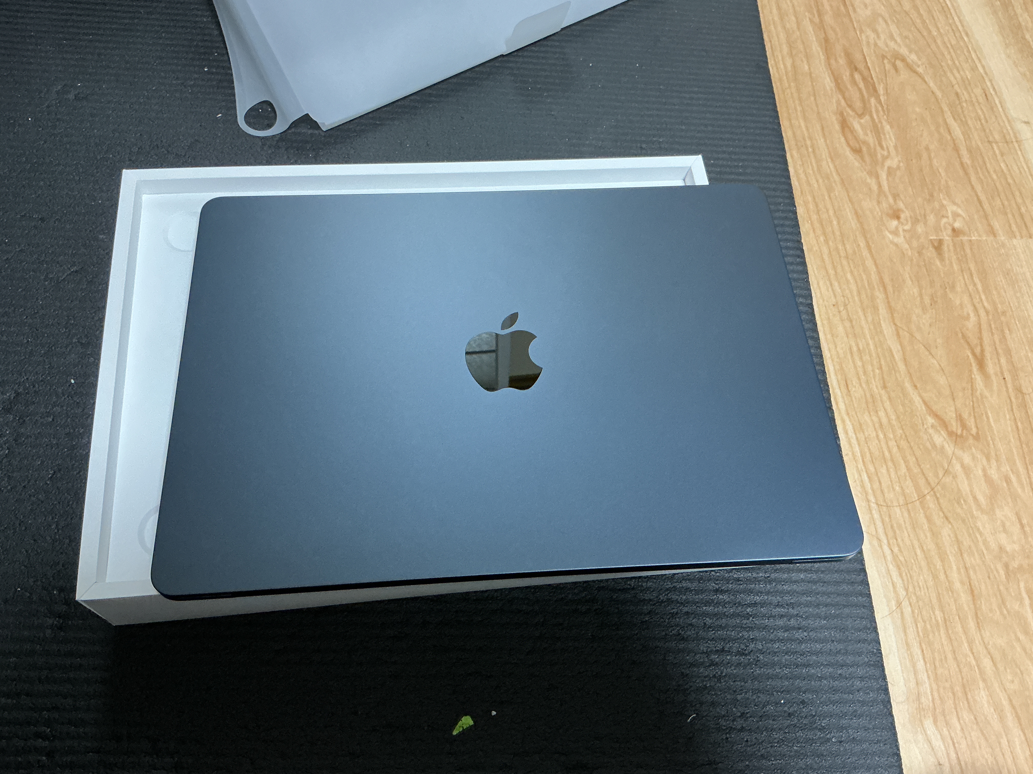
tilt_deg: -61.9
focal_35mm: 29
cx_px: 516
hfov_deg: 61.7
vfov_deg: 48.2
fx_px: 865
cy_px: 387
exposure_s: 1/60
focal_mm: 3
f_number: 1.8
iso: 250
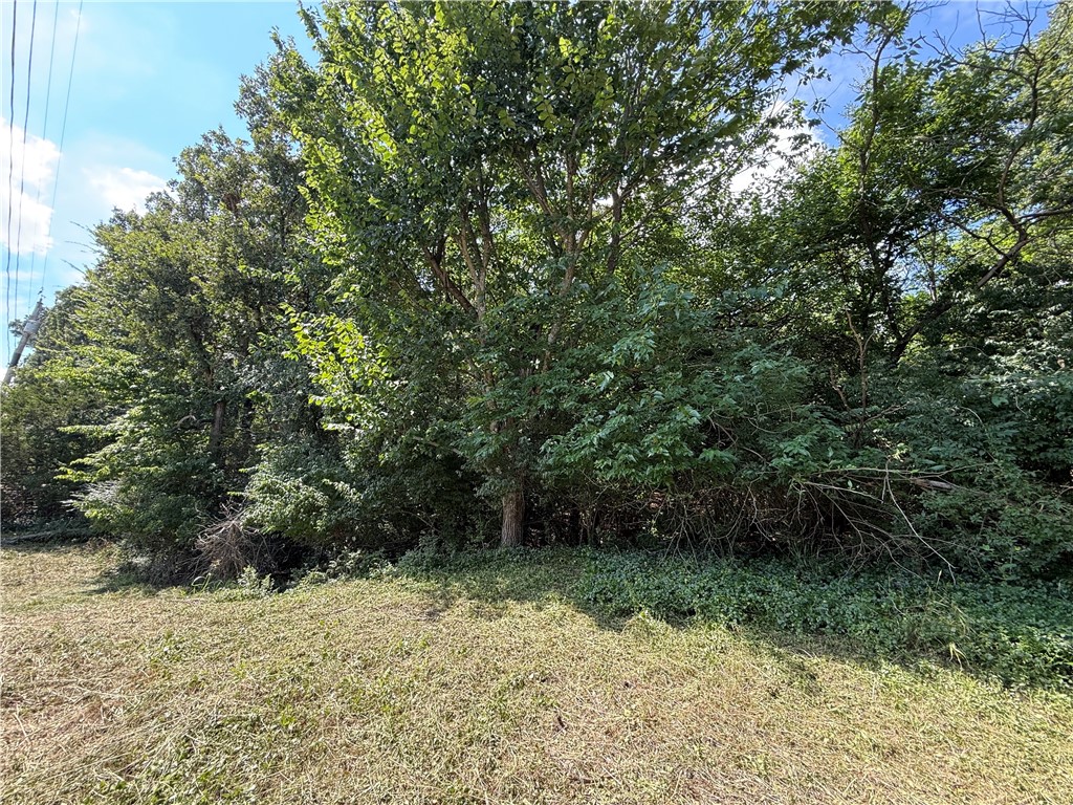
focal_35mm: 14
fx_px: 434
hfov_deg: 102.1
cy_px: 402
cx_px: 536
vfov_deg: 85.7
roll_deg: -0.8
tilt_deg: +14.7
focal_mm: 2.22
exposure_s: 1/149
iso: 64
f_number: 2.2
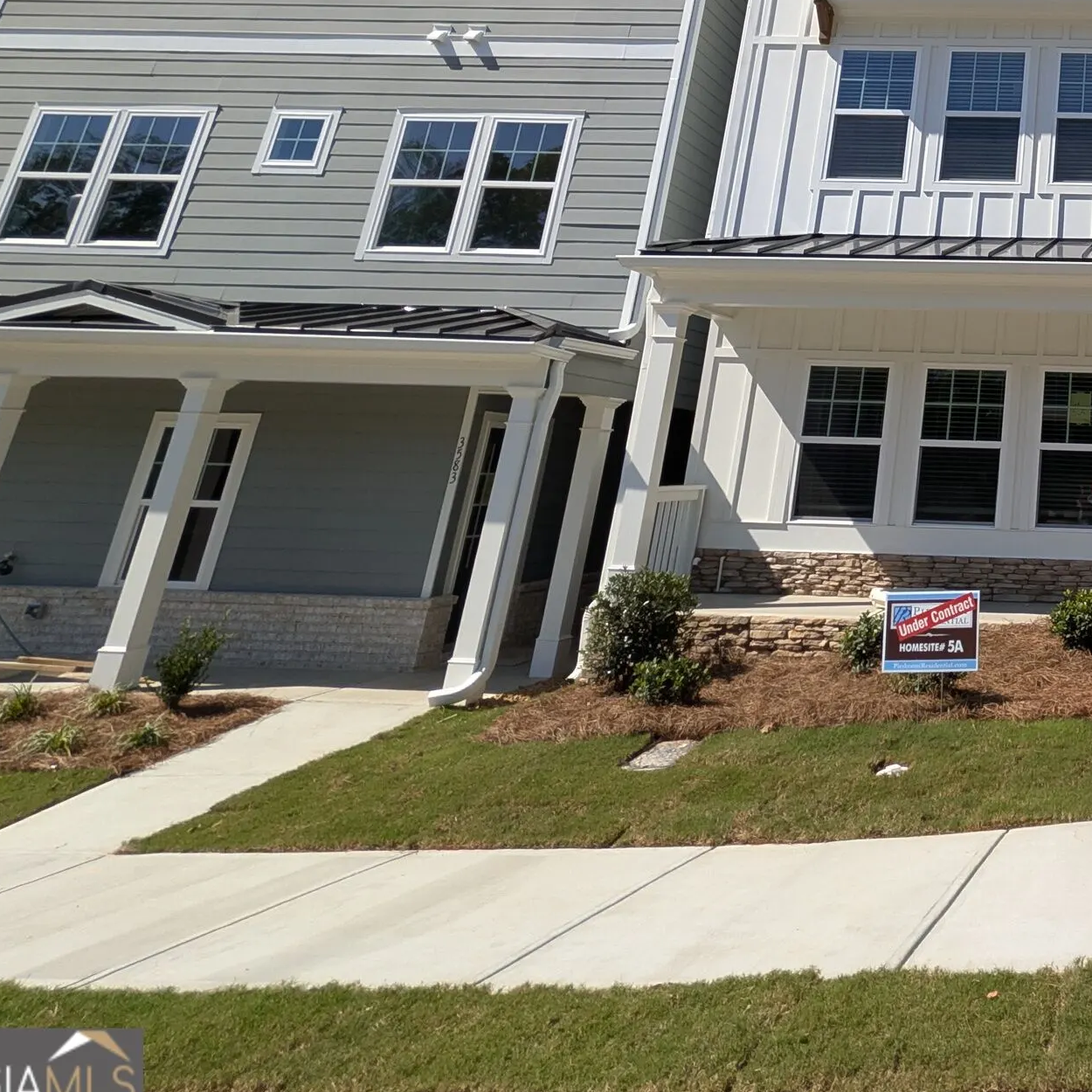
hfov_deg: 46.5
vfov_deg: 53.8
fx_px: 928
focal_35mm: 26
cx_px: 1178
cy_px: 122
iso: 47
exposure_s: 1/3155
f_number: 1.7
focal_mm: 2.02
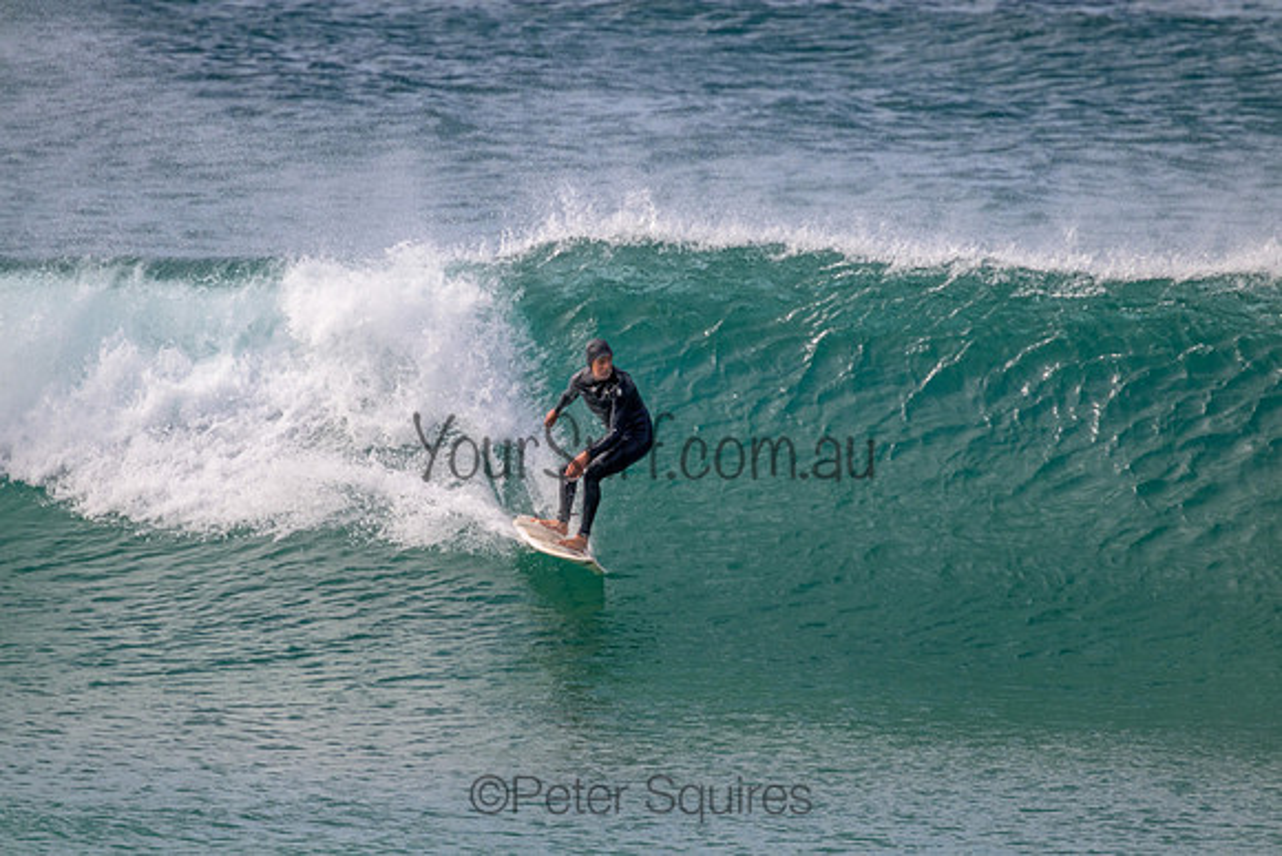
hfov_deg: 2.6
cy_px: 428
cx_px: 641
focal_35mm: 800
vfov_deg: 1.7
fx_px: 28494
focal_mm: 800
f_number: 11
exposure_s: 1/2000
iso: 1400
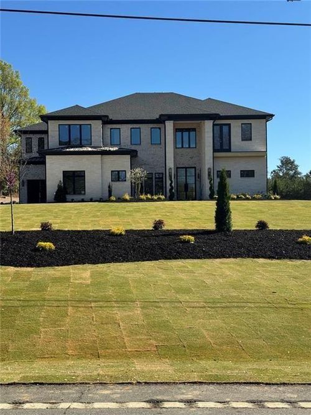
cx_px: 156
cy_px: 208
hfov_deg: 30.3
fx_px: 575
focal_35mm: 48
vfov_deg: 39.7
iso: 64
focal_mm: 6.76
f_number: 1.78
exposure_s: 1/4049
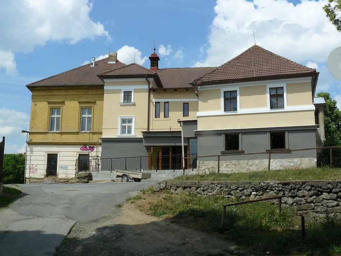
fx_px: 355
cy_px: 128
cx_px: 170
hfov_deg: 51.3
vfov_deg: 39.7
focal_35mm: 36
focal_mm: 6
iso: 100
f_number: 6.3
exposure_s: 1/500
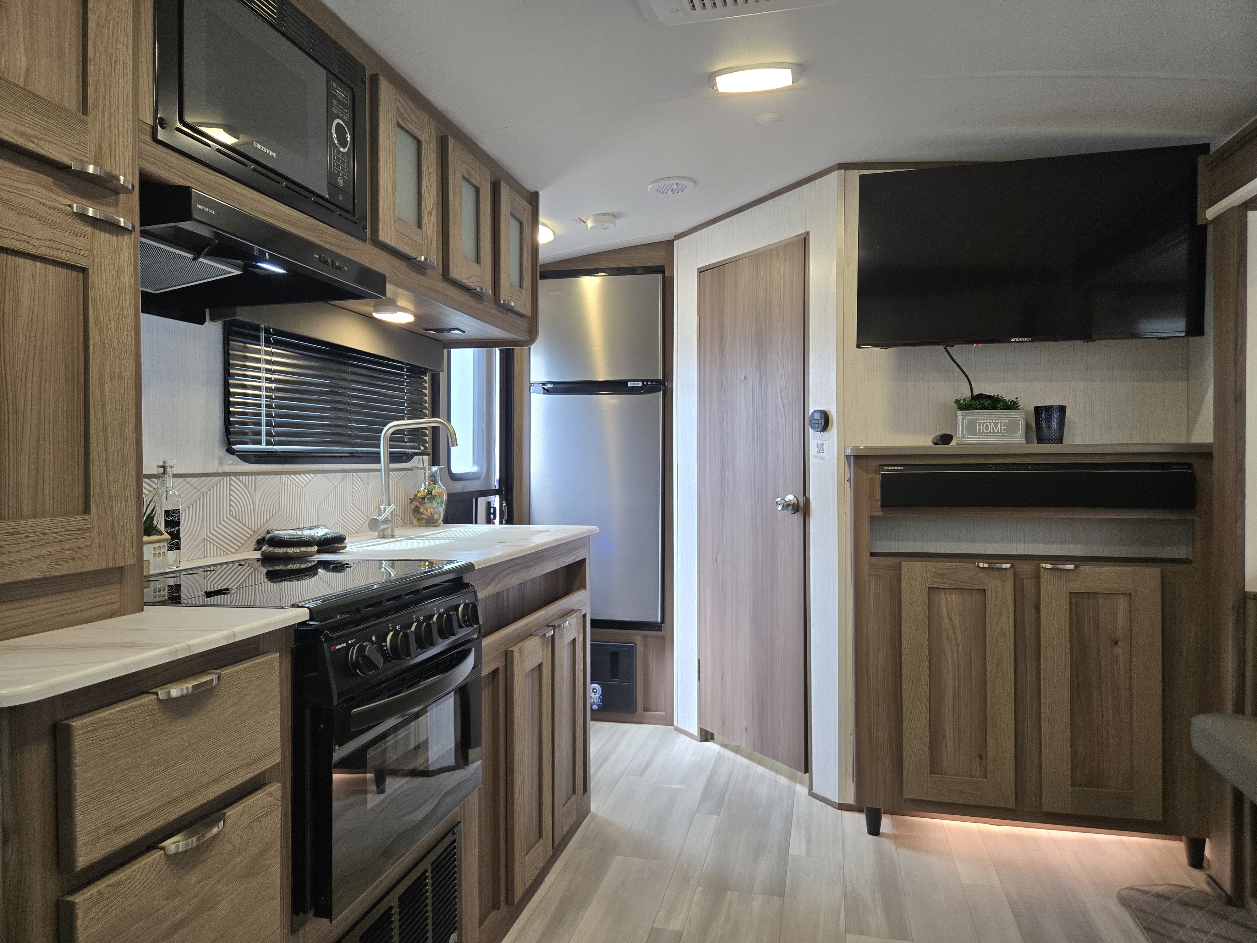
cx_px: 628
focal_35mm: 23
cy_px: 472
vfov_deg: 58.9
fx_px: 835
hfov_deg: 73.9
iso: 250
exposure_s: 1/180
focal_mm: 5.4
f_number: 1.8
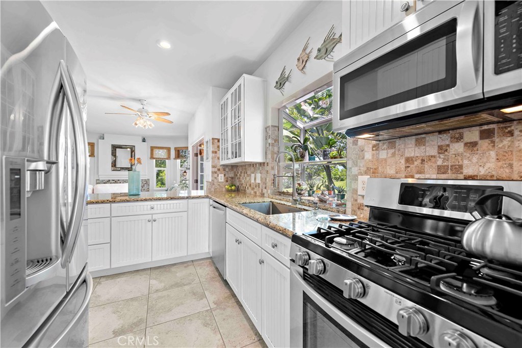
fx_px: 203
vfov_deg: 81.2
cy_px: 174
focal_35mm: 14
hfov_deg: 104.2
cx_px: 261
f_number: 7.1
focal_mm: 14
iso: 125
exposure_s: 1/100
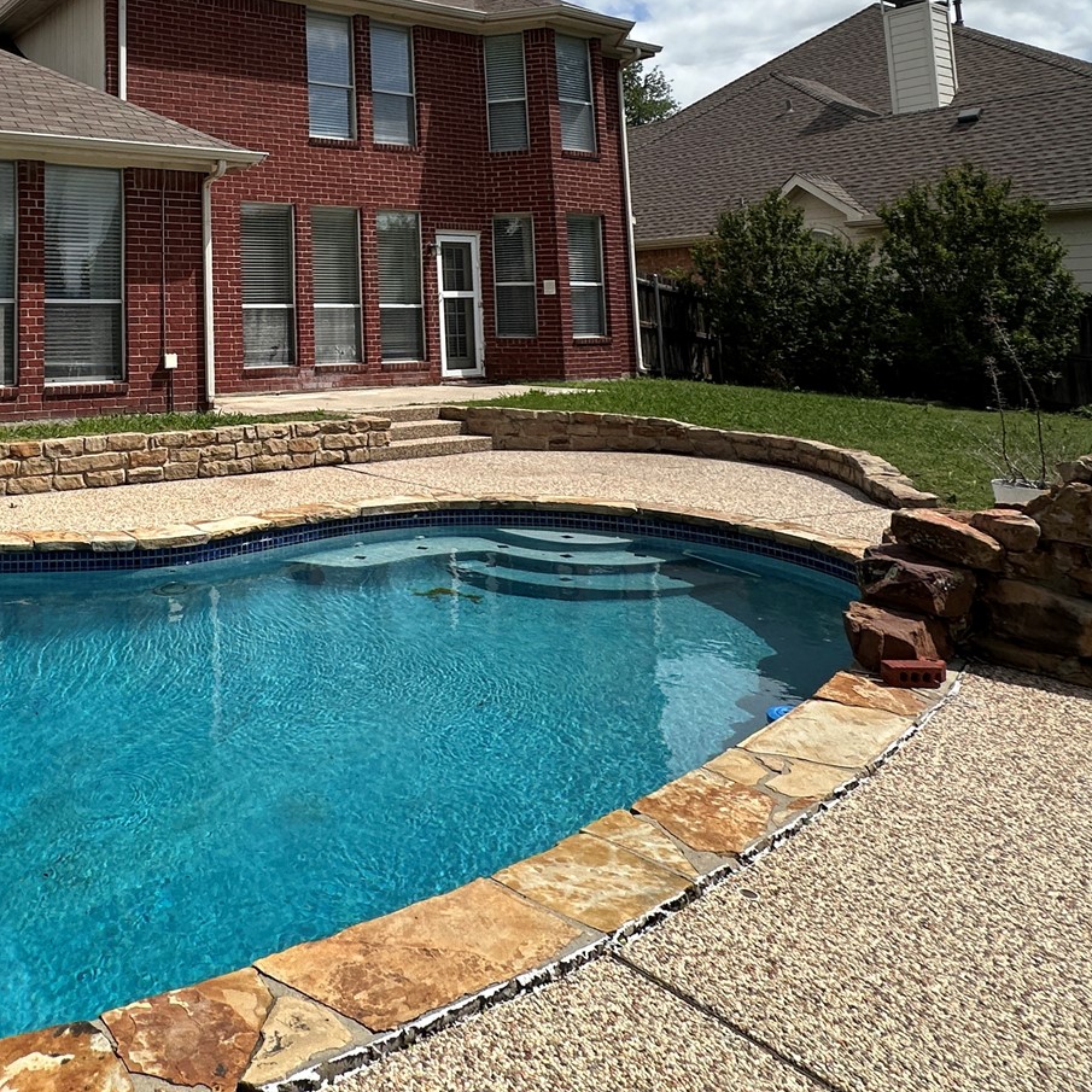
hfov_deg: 51.5
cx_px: 135
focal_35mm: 28
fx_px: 999
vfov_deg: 53.3
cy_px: 210
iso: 40
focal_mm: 2.22
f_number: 2.2
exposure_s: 1/2959
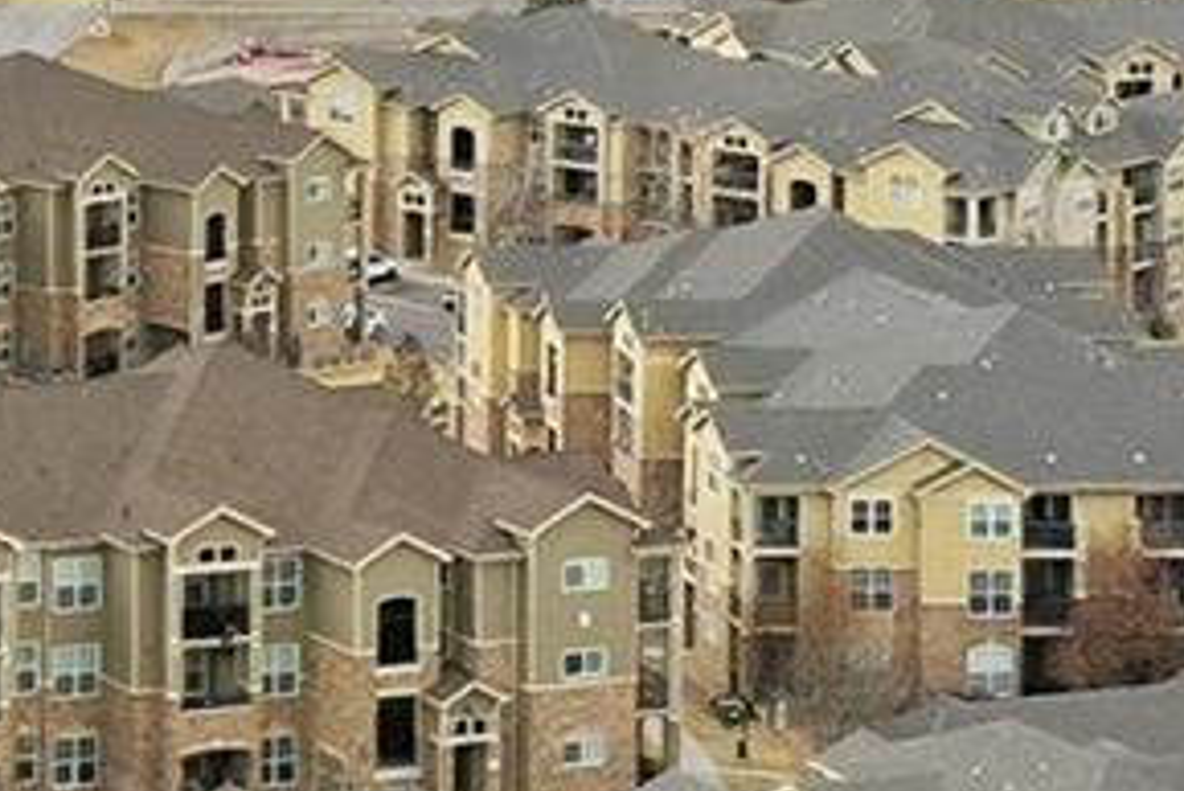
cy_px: 943
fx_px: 5100
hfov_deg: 12.4
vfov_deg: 8.8
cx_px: -746
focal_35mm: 155
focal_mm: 10.3
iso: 100
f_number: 4.5
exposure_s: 1/160
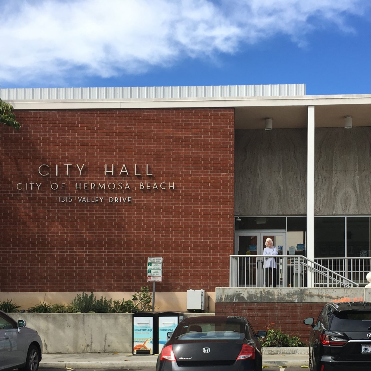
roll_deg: +0.0
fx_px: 606
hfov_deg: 33.5
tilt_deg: +1.9
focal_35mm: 50
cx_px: 267
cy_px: 271
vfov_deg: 33.4
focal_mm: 4.15
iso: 25
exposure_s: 1/1166
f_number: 2.2
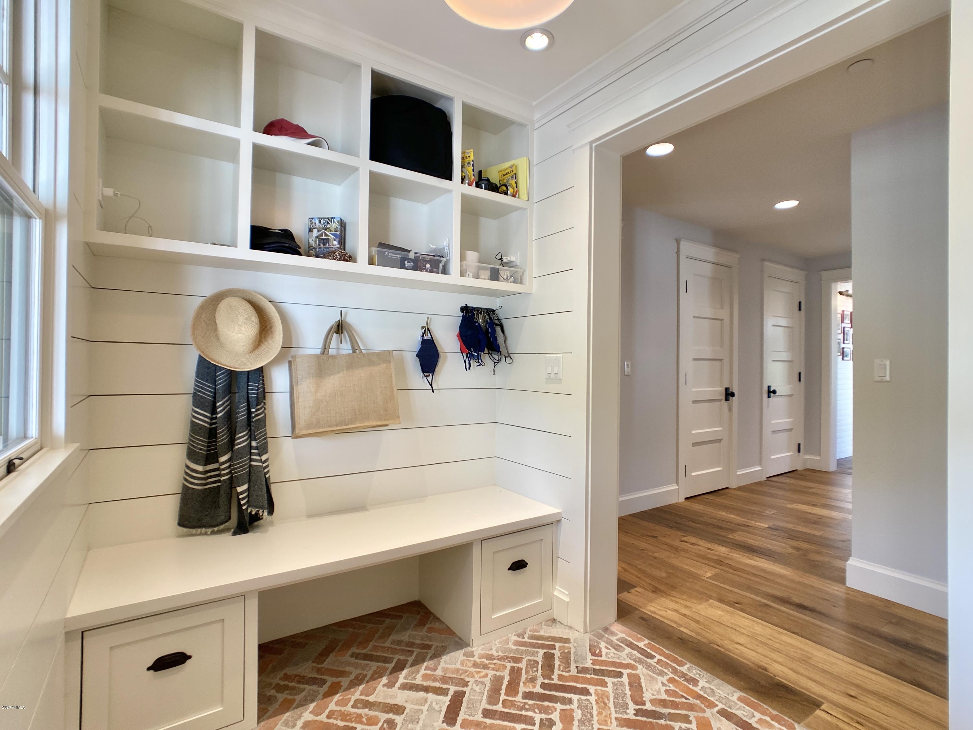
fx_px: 731
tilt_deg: -0.7
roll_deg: -0.2
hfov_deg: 67.3
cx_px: 486
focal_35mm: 26
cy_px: 365
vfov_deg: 53.1
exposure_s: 1/120
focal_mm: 4.25
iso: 125
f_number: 1.8
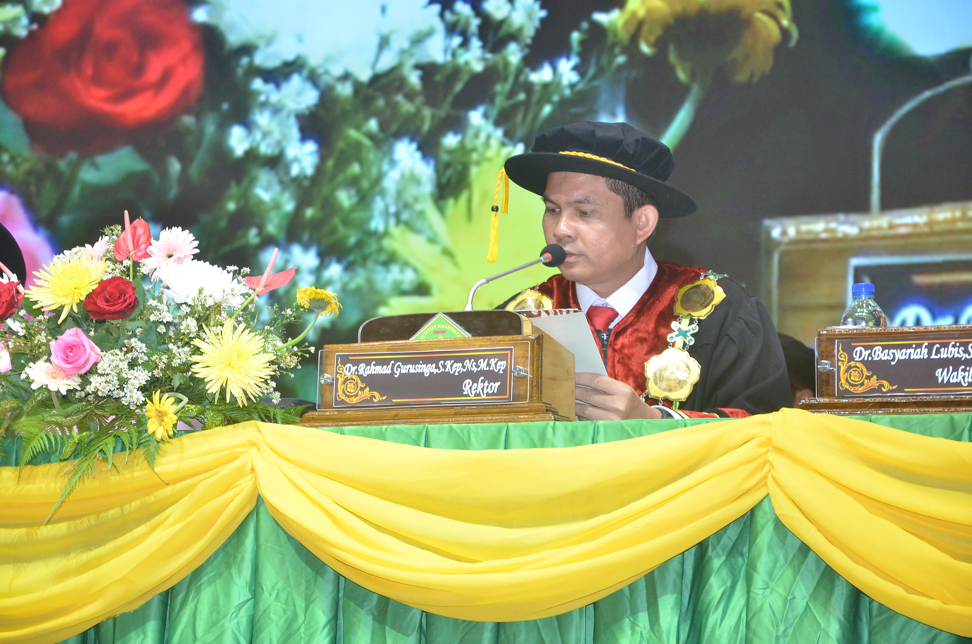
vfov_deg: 9.9
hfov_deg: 14.9
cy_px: 322
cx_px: 486
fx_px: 3718
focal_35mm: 138
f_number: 5.6
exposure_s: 1/125
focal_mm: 92
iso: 1250
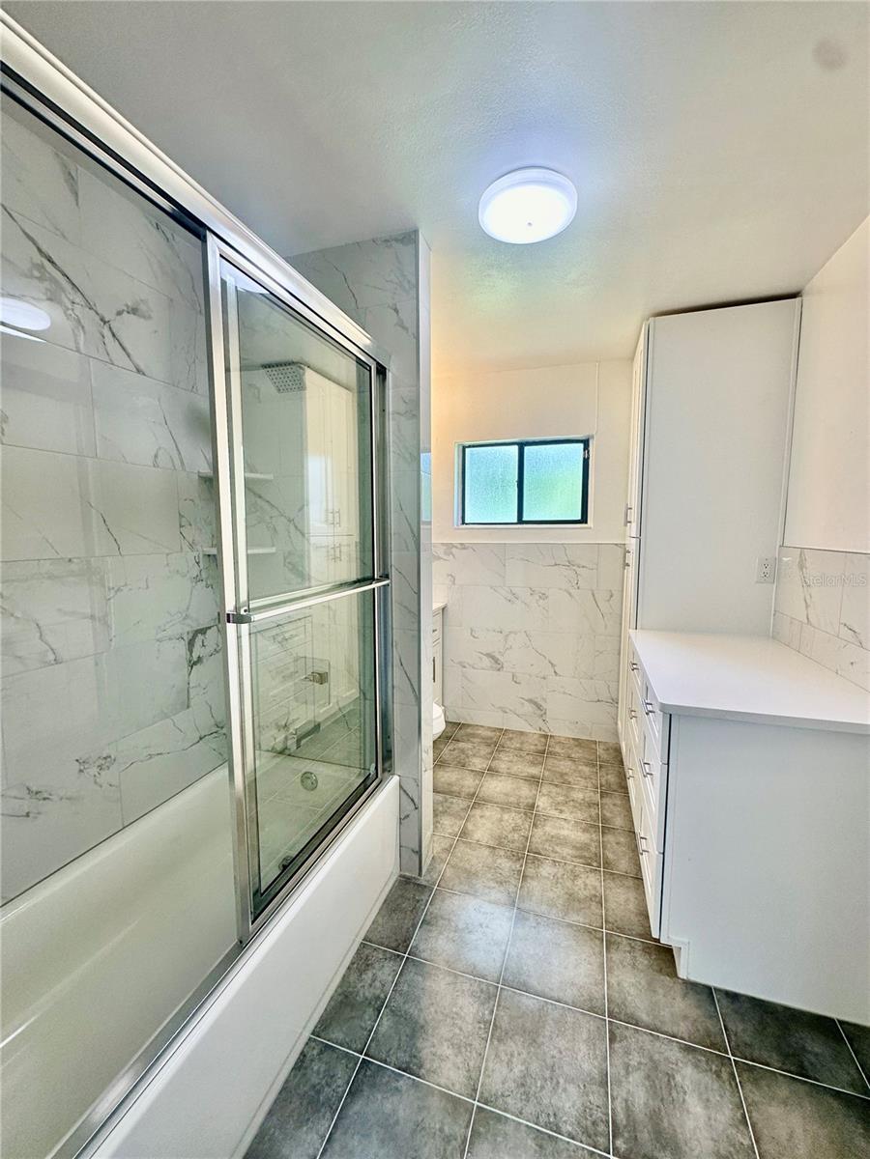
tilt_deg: -4.9
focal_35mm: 14
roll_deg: -0.8
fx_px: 469
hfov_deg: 85.7
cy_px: 580
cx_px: 435
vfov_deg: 102.1
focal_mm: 2.22
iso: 80
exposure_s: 1/120
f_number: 2.2
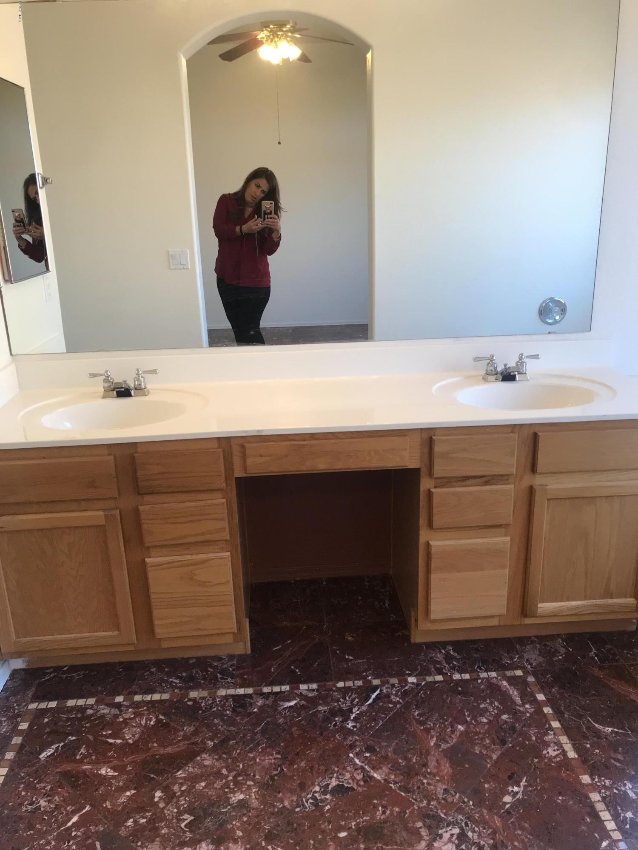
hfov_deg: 49.7
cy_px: 425
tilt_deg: -16.5
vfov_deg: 63.4
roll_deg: +2.1
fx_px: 688
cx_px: 319
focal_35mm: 28
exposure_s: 1/120
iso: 40
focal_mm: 3.99
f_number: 1.8
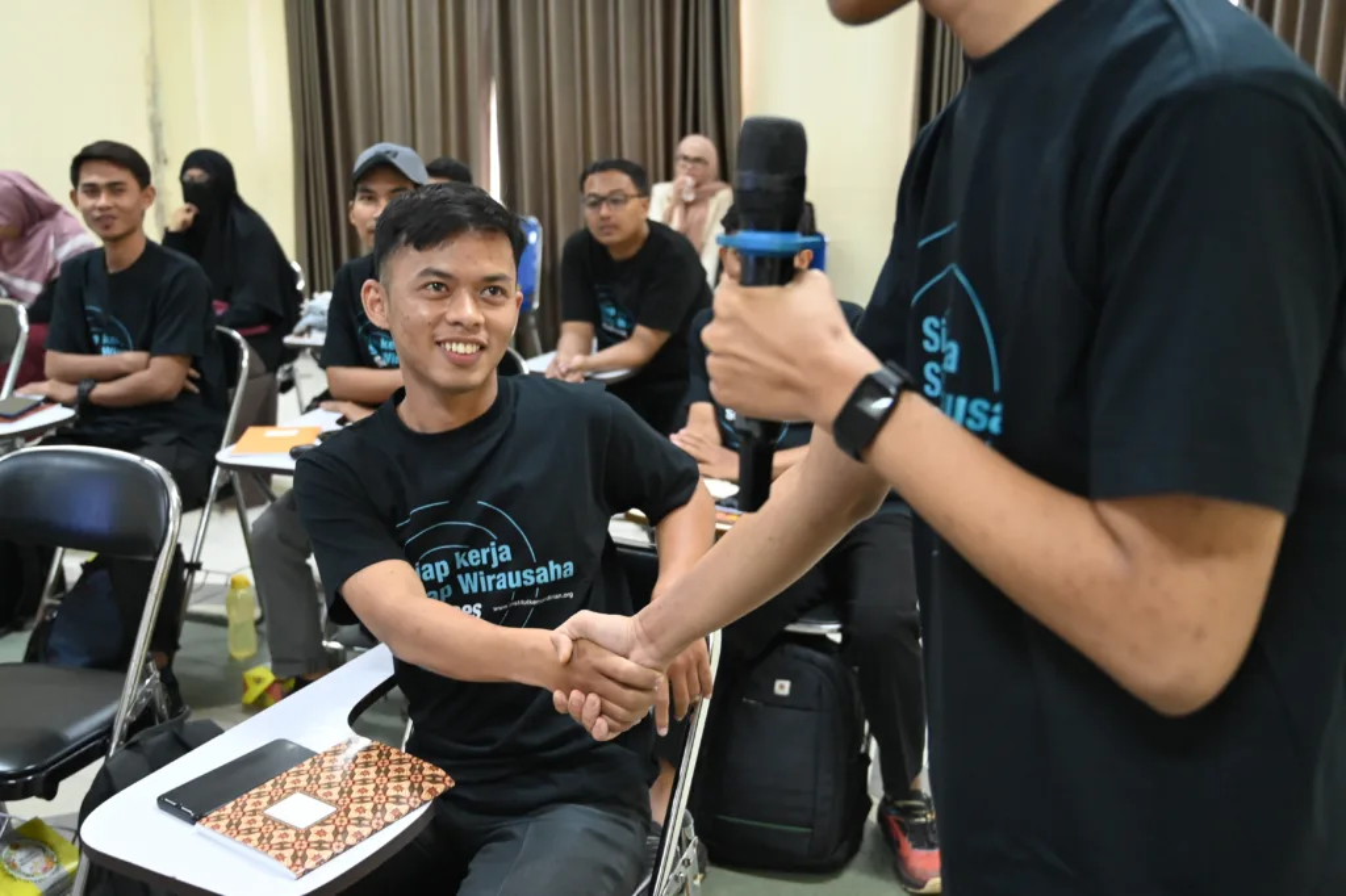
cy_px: 448
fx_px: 1345
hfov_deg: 53.1
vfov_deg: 36.8
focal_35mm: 36
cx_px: 673
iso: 3200
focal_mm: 36
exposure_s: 1/80
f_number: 4
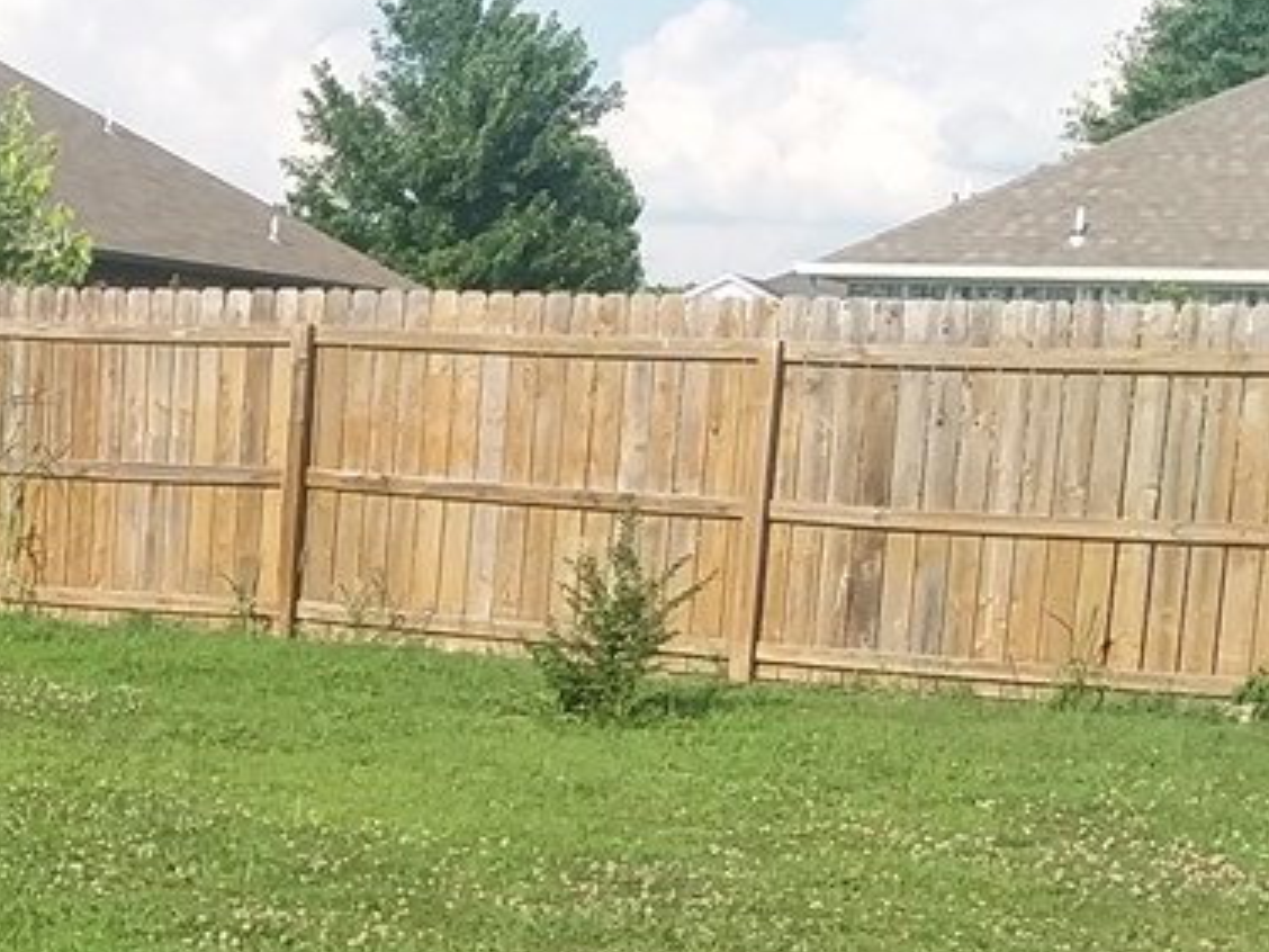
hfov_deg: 22.6
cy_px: 891
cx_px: -290
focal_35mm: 79
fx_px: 2896
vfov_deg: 18.3
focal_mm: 2.47
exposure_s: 1/1063
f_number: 1.9
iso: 40
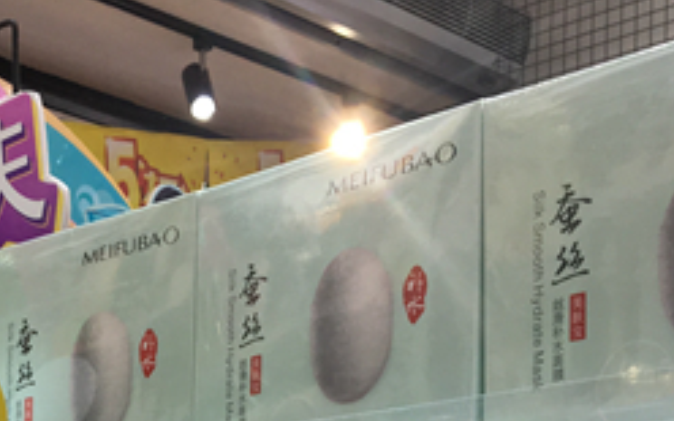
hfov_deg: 24.0
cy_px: 686
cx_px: 84
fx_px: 1543
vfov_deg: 14.2
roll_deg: -1.1
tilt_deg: -0.3
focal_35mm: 84
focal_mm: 4.15
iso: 32
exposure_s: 1/100
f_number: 2.2
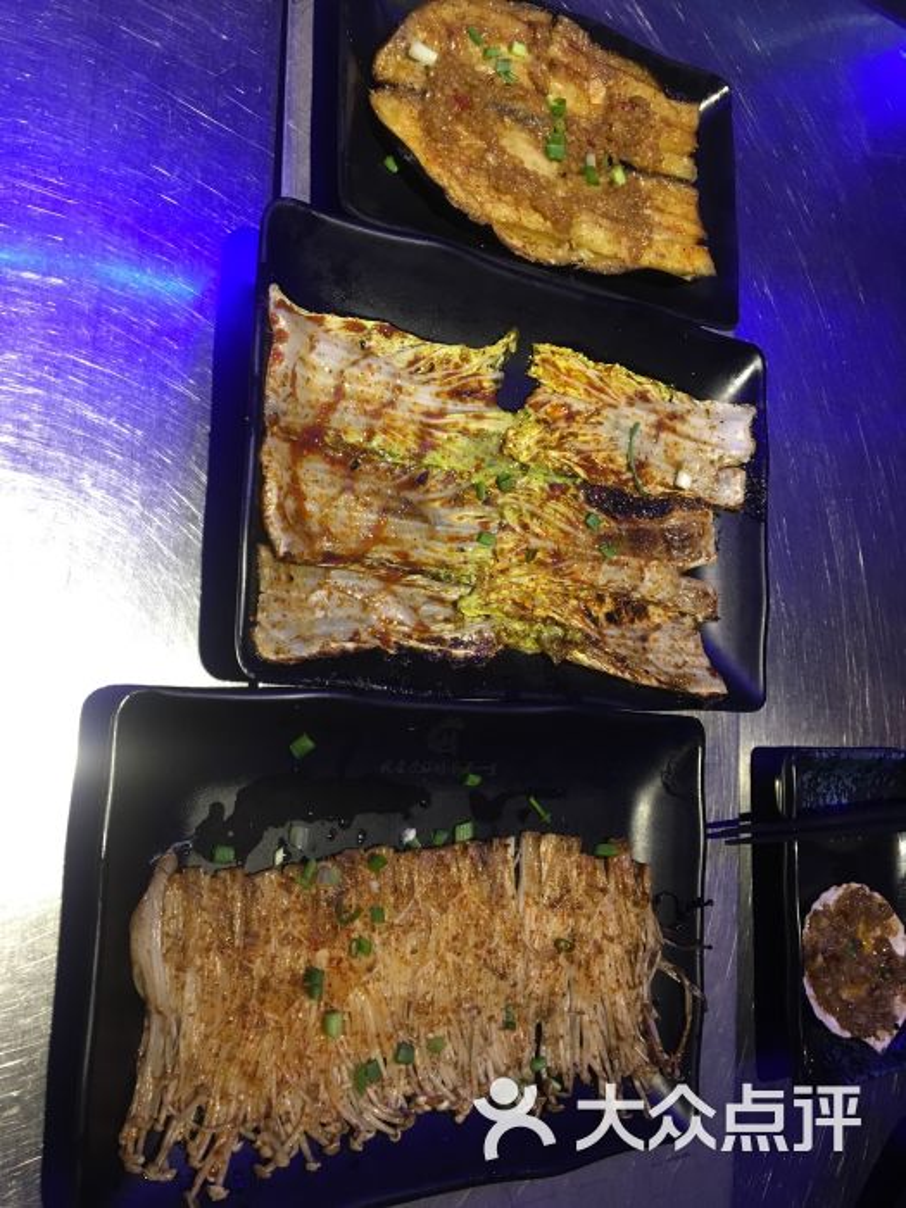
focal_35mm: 29
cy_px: 604
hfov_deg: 48.2
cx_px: 453
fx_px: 1012
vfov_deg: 61.7
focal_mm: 4.15
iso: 125
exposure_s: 1/33
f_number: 2.2
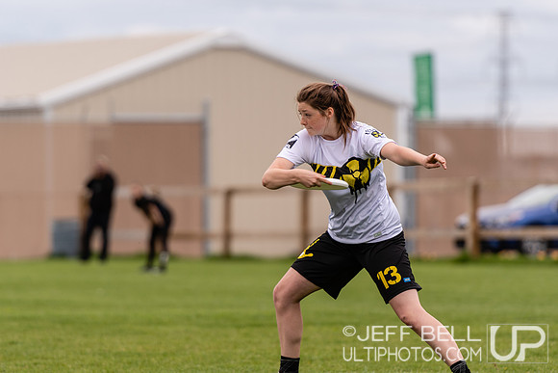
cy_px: 186
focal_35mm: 300
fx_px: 4651
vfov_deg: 4.6
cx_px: 279
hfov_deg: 6.9
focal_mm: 200
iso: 100
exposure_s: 1/1000
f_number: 2.8
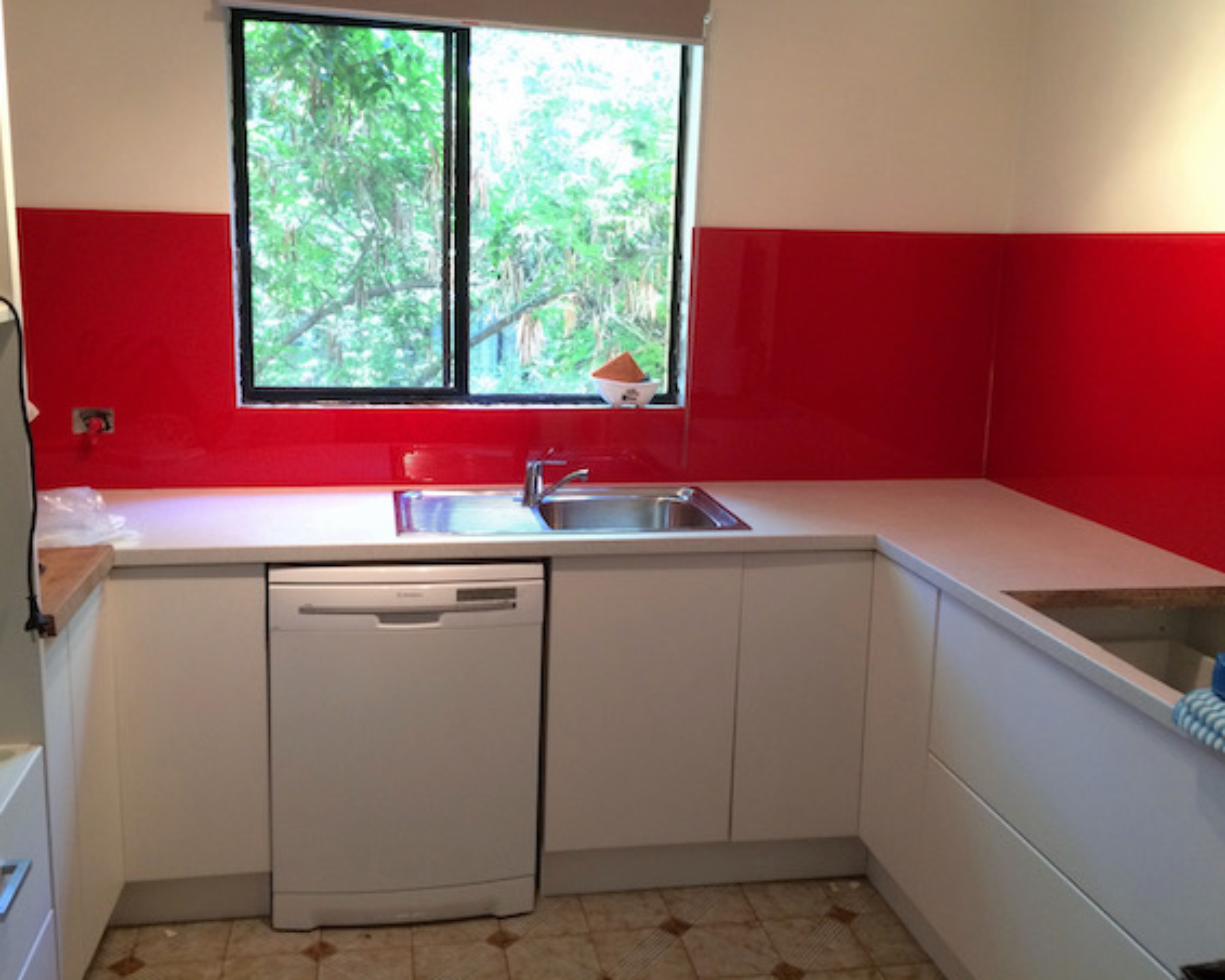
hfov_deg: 55.6
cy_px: 465
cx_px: 565
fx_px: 1160
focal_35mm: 32
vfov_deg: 45.8
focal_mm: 4.15
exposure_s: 1/33
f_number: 2.2
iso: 250
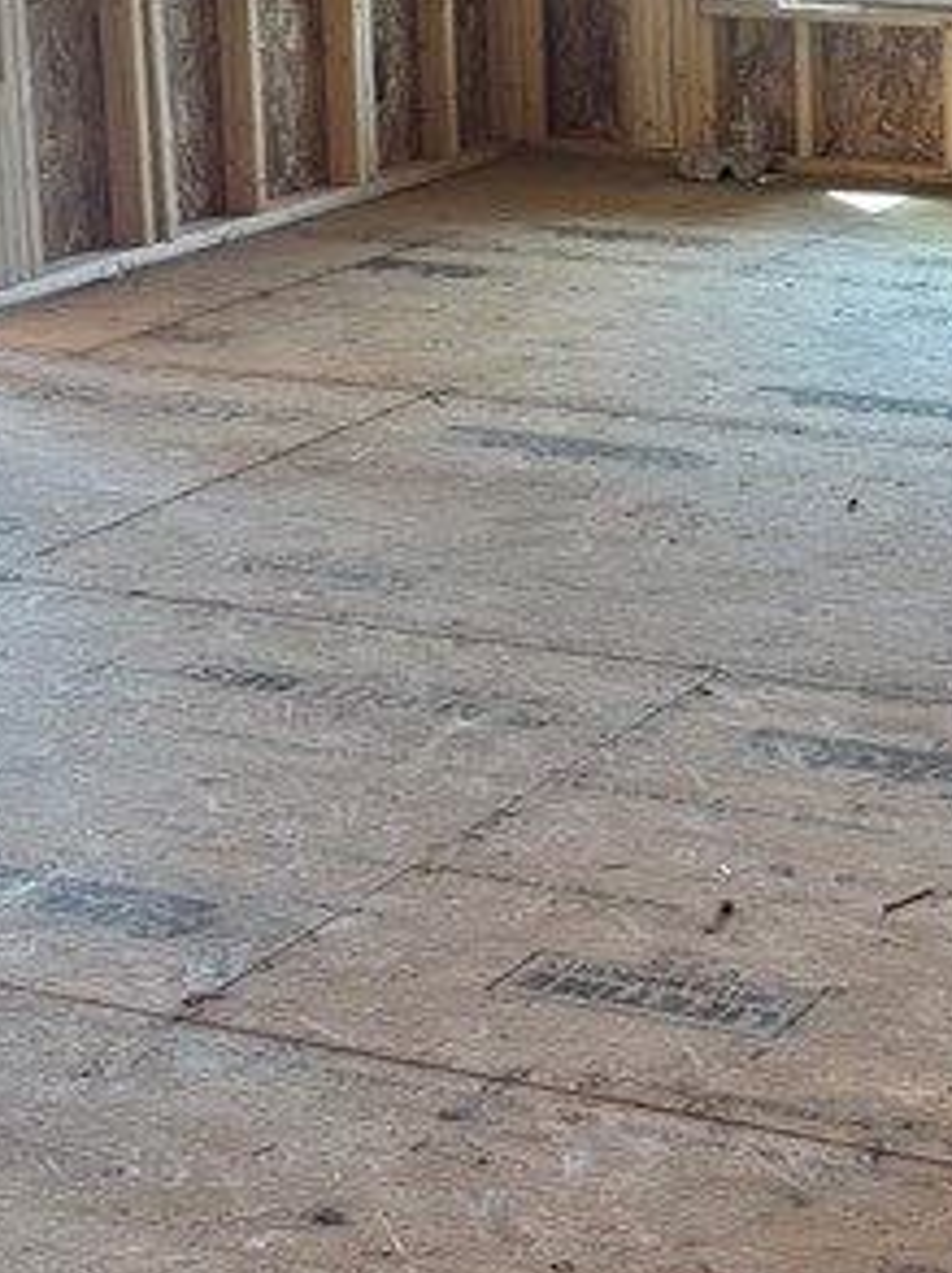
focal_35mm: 91
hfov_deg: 15.8
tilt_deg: -11.0
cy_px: 196
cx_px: 1013
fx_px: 3344
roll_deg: -0.3
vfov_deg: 21.2
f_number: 1.6
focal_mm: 5.96
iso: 100
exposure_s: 1/121
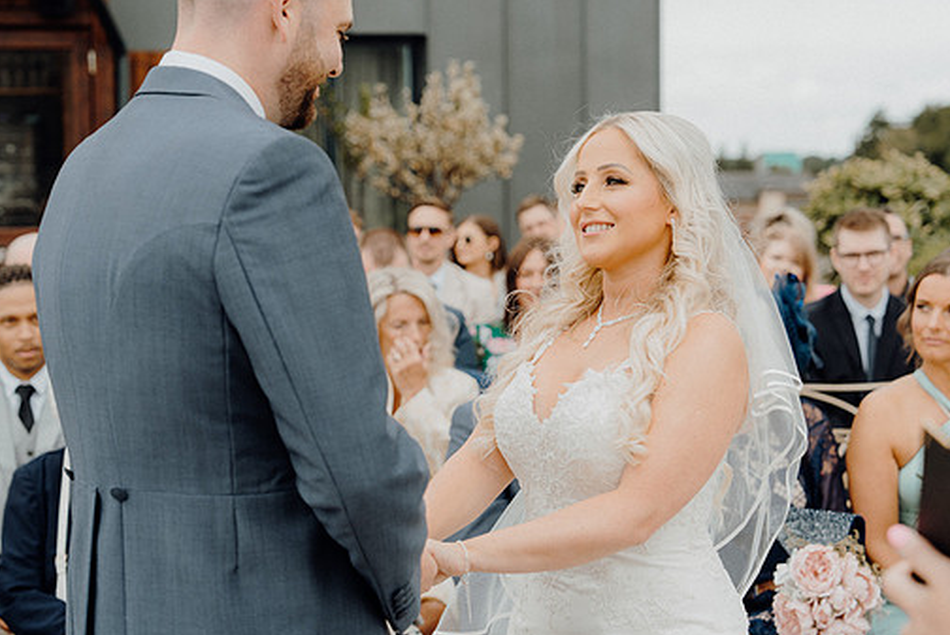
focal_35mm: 69
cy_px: 285
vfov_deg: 19.8
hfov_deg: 29.2
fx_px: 1822
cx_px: 456
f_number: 3.5
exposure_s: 1/500
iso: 125
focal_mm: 60
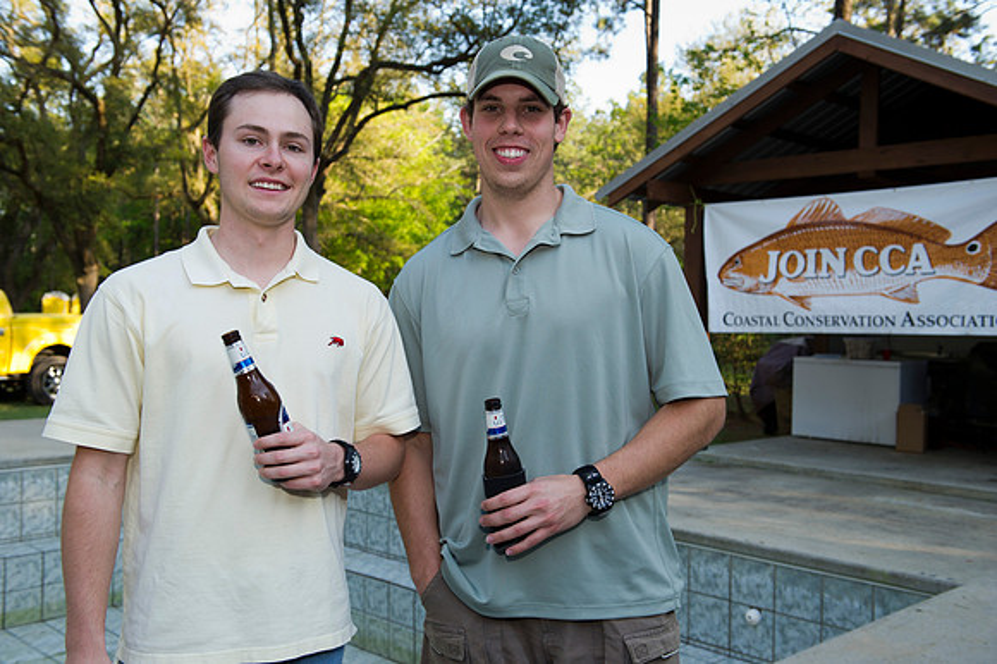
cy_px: 332
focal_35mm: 38
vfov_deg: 35.0
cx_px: 498
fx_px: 1052
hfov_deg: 50.7
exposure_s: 1/160
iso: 400
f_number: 5.6
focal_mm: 38
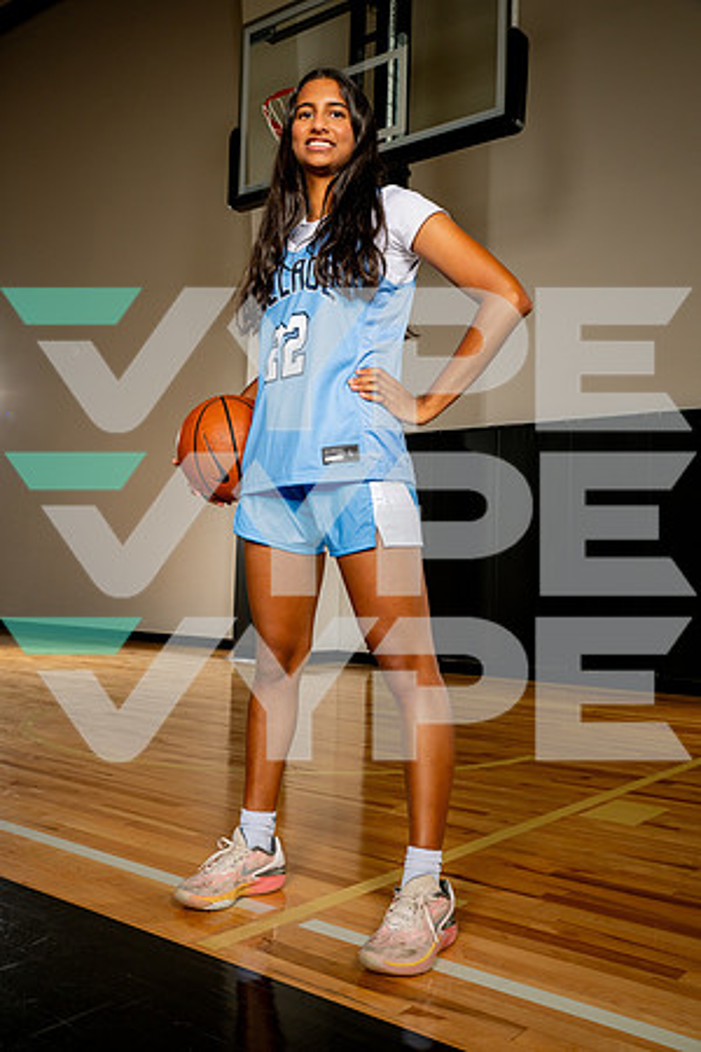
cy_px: 526
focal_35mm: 35
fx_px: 1022
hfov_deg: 37.9
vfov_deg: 54.4
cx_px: 350
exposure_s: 1/500
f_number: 8
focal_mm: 35
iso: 250
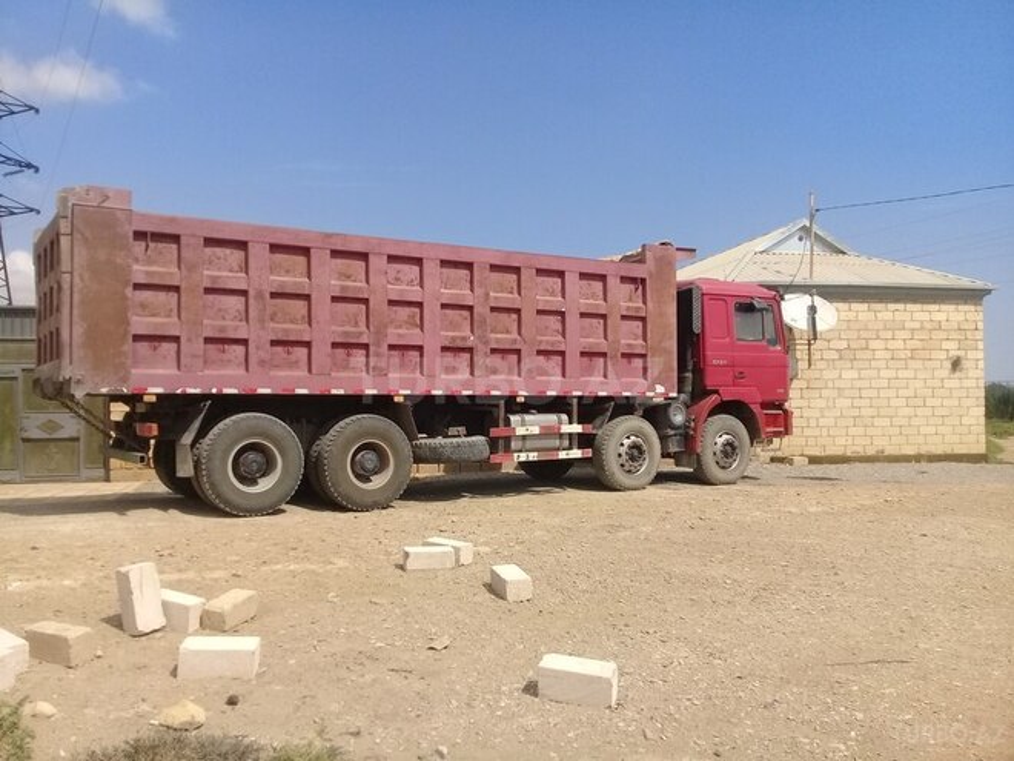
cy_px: 380
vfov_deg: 45.4
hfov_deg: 58.4
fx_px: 908
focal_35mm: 31
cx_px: 507
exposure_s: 1/1969
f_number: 2.2
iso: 50
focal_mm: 3.3
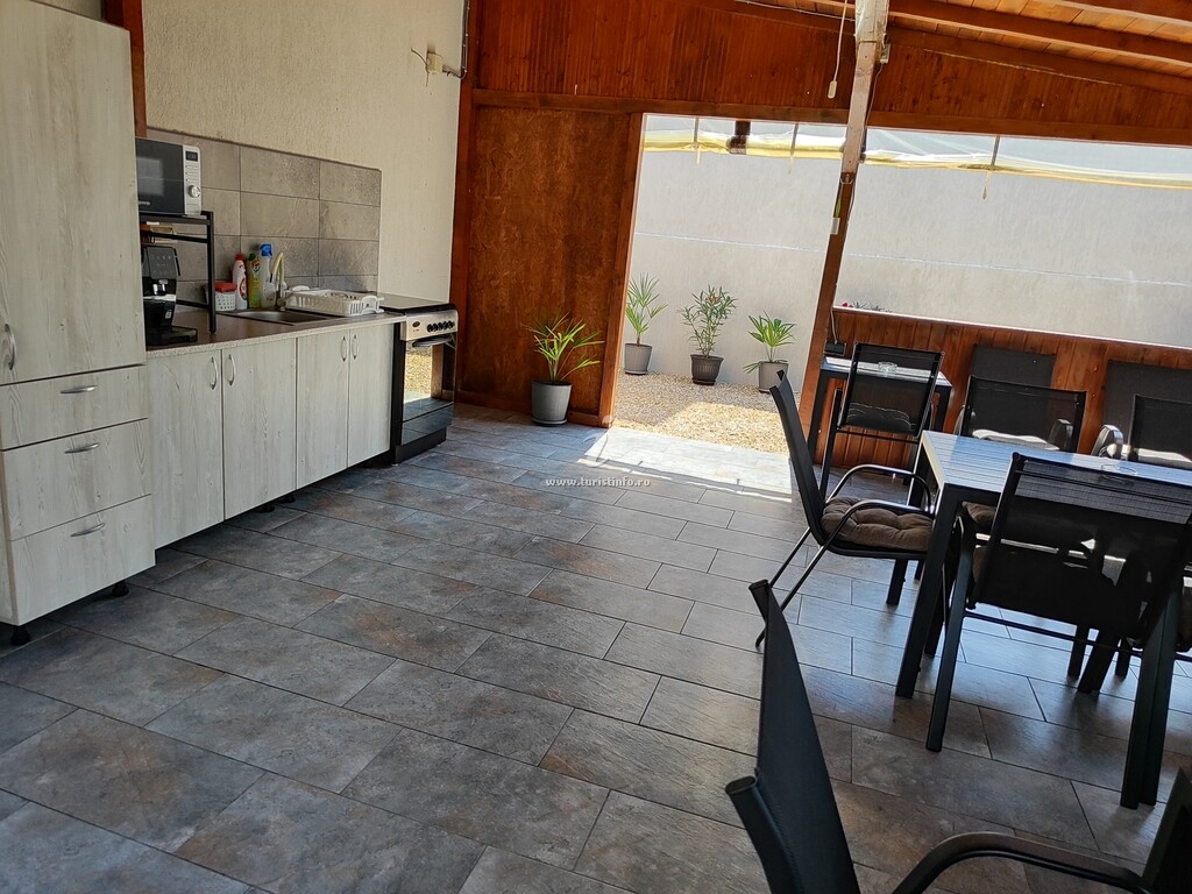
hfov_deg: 73.9
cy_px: 447
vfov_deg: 58.9
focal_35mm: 23
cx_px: 596
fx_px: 792
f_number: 1.88
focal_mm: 5.59
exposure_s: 1/136
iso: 50
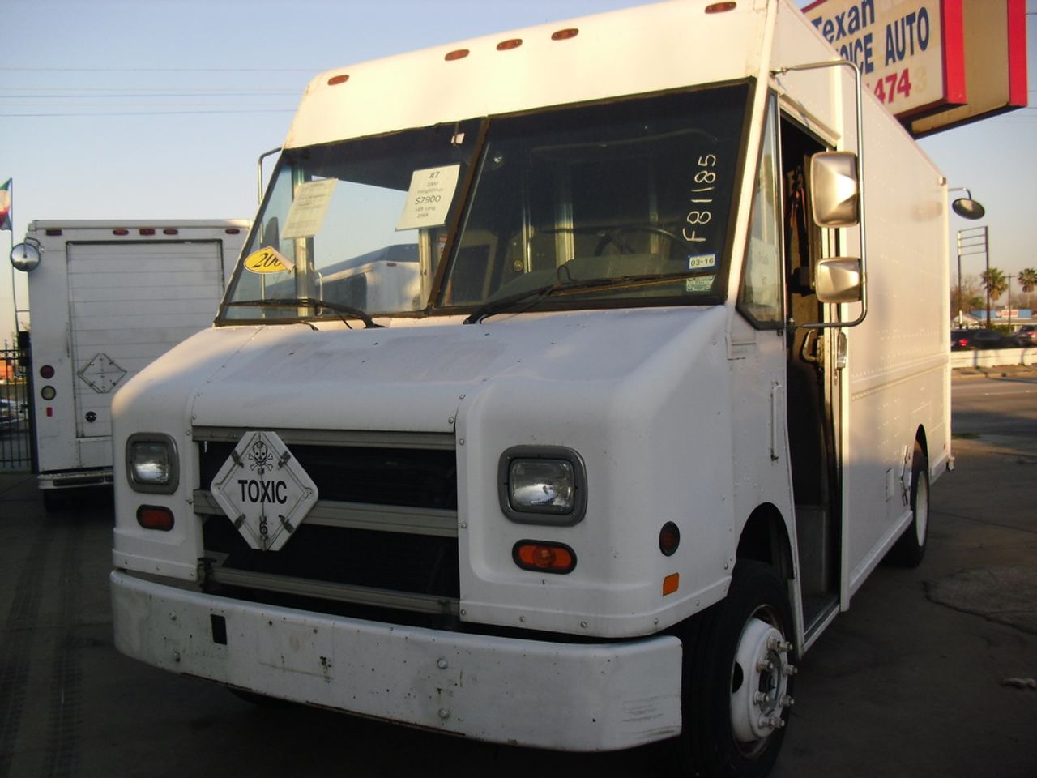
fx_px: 1078
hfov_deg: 51.4
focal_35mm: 36
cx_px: 518
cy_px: 389
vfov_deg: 39.7
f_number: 7.8
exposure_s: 1/100
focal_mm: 6.3
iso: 100
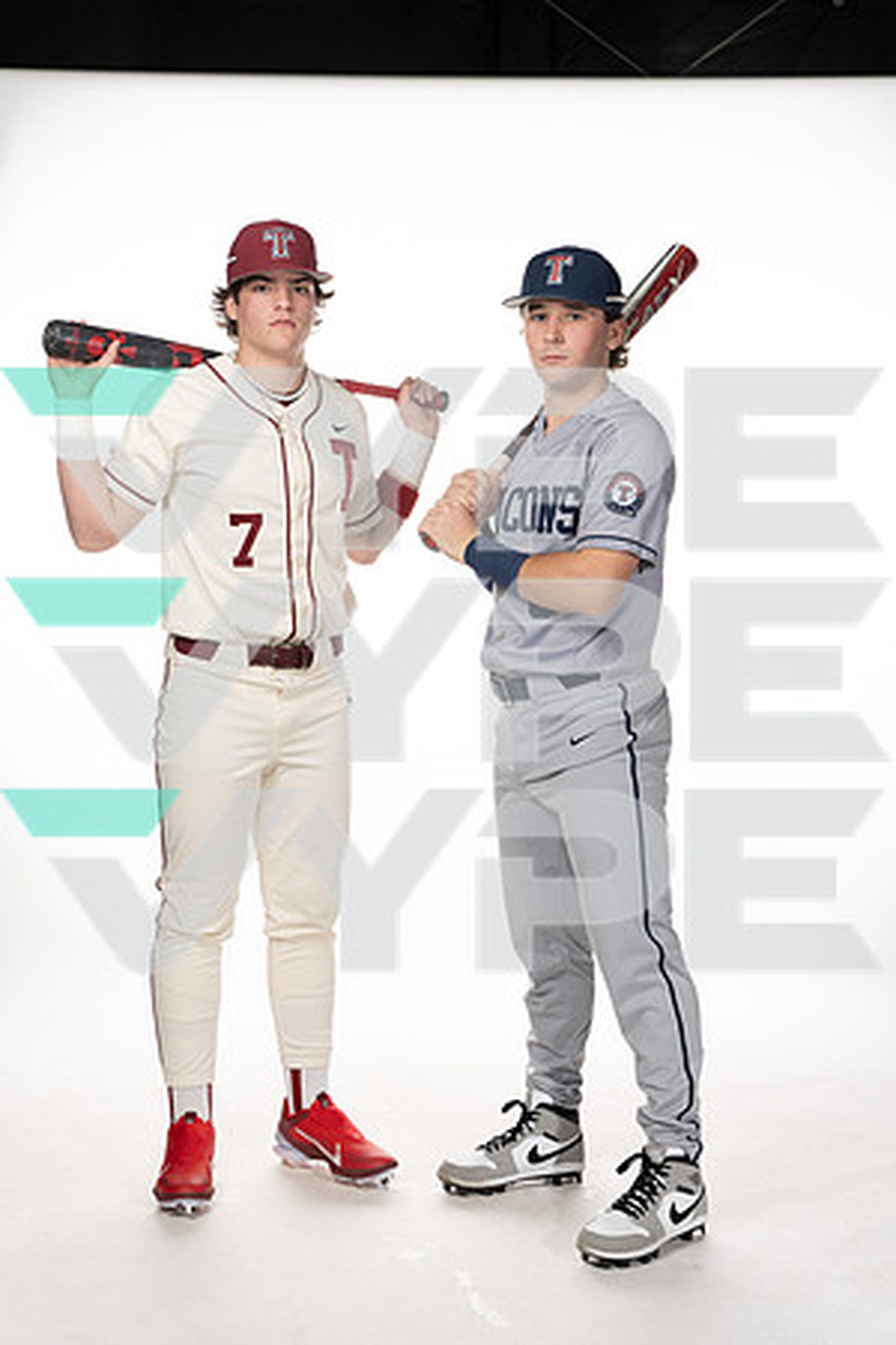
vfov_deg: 38.9
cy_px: 672
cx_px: 448
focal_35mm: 51
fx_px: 1904
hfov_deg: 26.5
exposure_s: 1/250
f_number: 6.3
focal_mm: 51
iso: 400
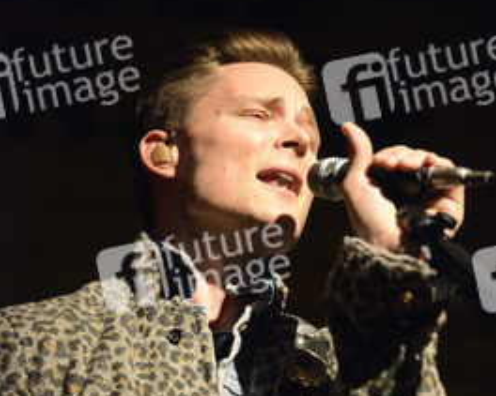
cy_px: 362
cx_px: 248
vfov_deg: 11.4
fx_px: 1981
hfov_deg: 14.3
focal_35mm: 135
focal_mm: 95
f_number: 2.8
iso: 8063
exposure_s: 1/200
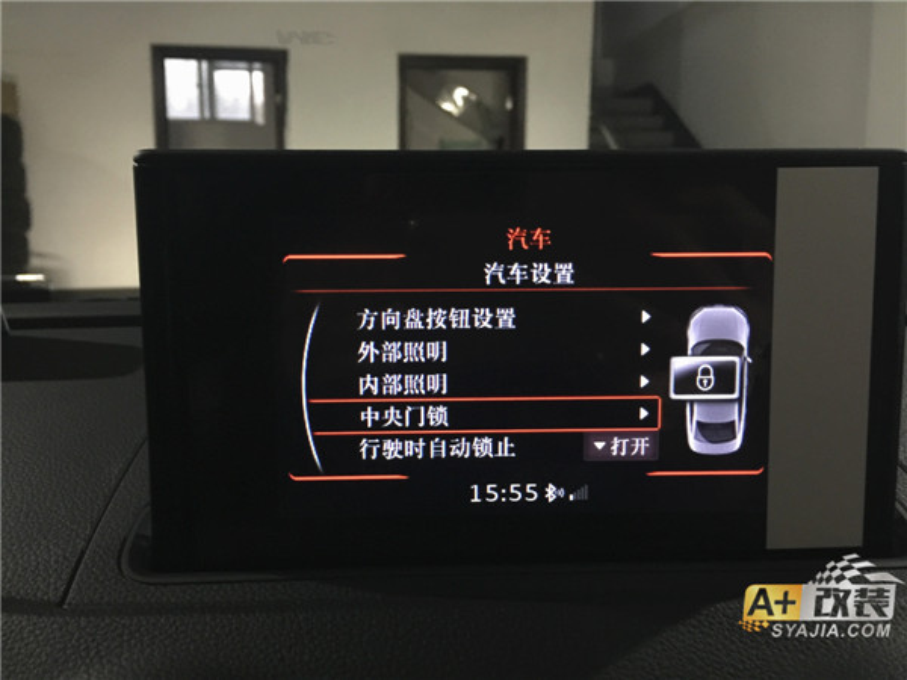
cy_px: 340
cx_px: 454
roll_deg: -1.0
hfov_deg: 61.7
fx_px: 760
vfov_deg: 48.2
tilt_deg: -8.0
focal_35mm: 29
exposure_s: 1/8
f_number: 2.2
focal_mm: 4.15
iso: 160
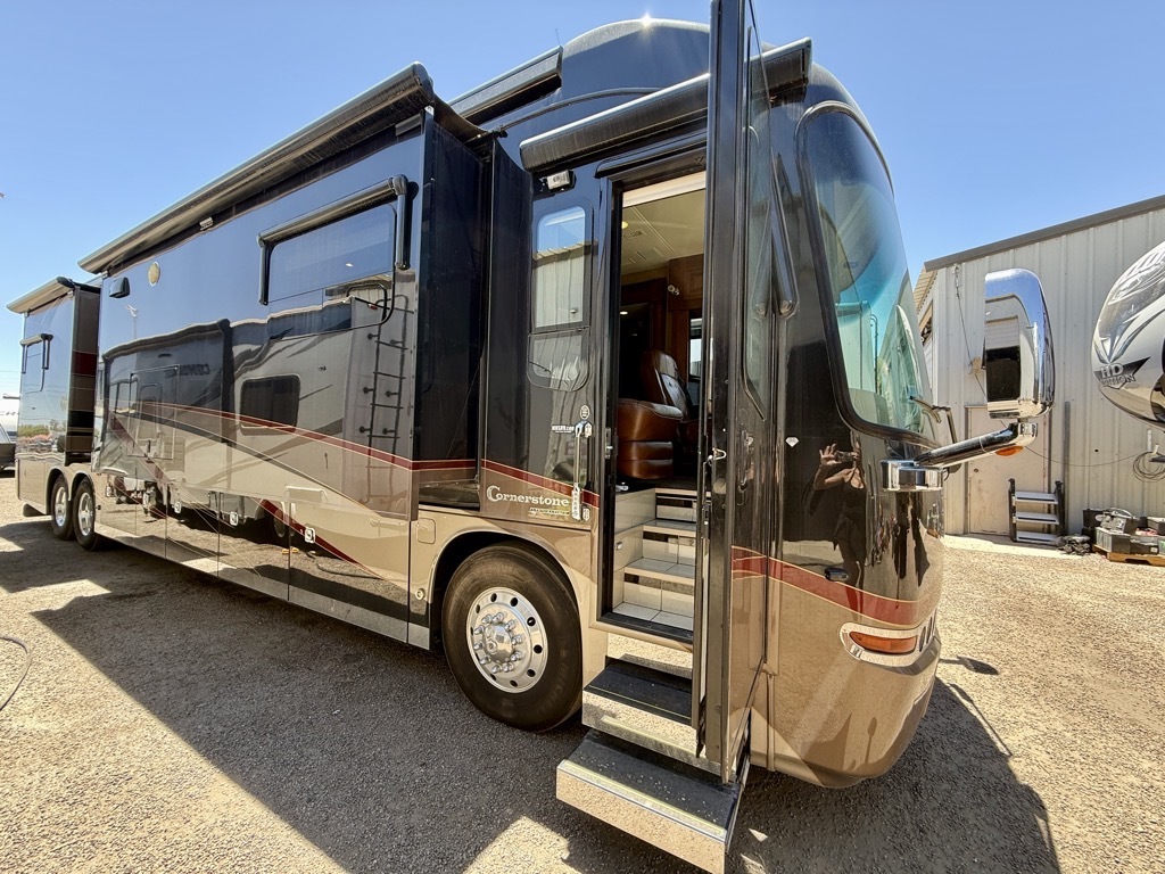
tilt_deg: -1.3
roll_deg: -0.6
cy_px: 437
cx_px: 582
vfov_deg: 85.7
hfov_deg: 102.1
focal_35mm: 14
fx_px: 471
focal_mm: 2.22
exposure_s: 1/116
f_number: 2.2
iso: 50
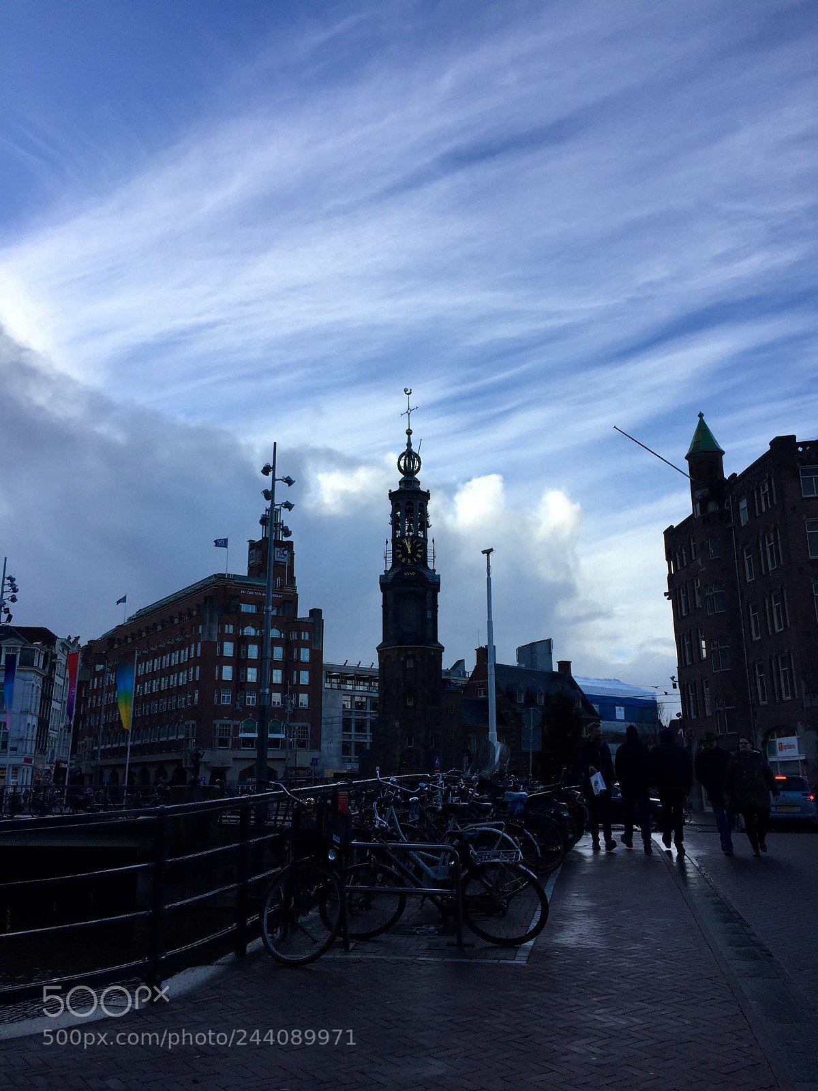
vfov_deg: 61.7
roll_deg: -0.7
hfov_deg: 48.2
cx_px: 409
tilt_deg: +14.1
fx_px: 914
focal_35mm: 29
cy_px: 546
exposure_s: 1/1236
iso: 32
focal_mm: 4.15
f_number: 2.2
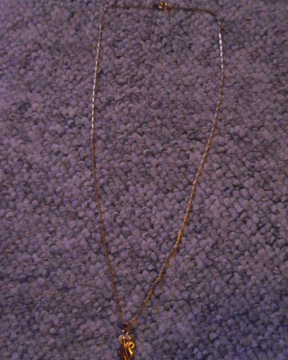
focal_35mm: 38
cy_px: 188
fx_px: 405
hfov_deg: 39.2
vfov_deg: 47.9
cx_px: 142
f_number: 3.5
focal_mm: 6.3
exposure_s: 1/8
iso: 800
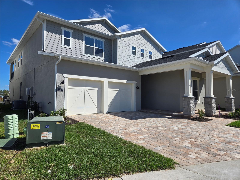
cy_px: 90
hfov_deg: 73.9
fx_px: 159
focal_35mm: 23
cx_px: 120
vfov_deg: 58.9
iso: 25
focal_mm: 5.4
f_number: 1.8
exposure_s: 1/2921
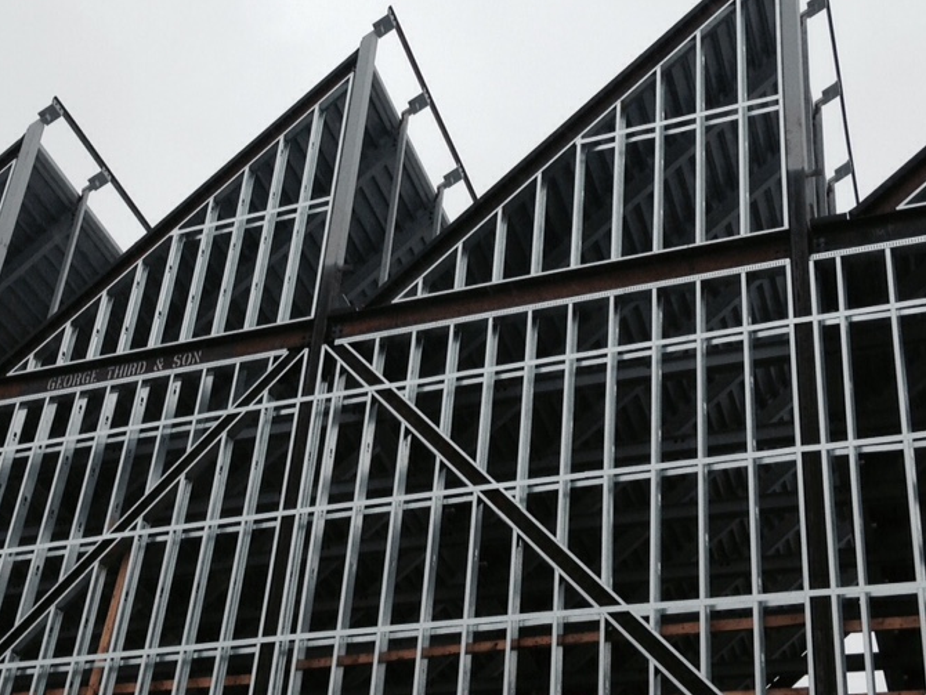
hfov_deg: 30.6
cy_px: 206
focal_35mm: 63
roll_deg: -5.8
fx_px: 1686
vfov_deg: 23.1
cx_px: 379
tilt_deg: +34.5
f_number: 2.4
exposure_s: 1/596
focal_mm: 4.12
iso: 50
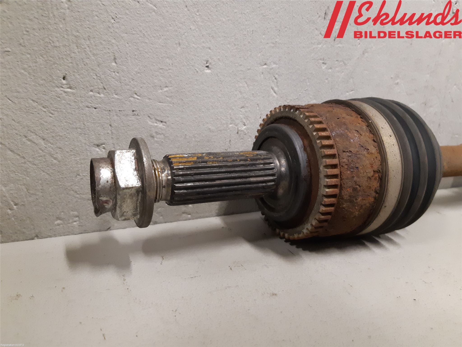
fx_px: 347
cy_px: 174
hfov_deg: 67.3
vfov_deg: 53.1
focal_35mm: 26
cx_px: 231
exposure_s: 1/50
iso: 320
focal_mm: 3.93
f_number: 1.7
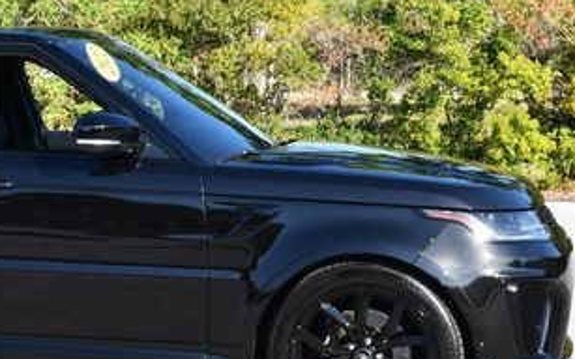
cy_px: 127
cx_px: 49
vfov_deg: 11.0
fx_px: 1865
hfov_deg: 17.3
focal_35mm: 119
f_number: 7.1
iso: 200
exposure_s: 1/250
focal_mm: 28
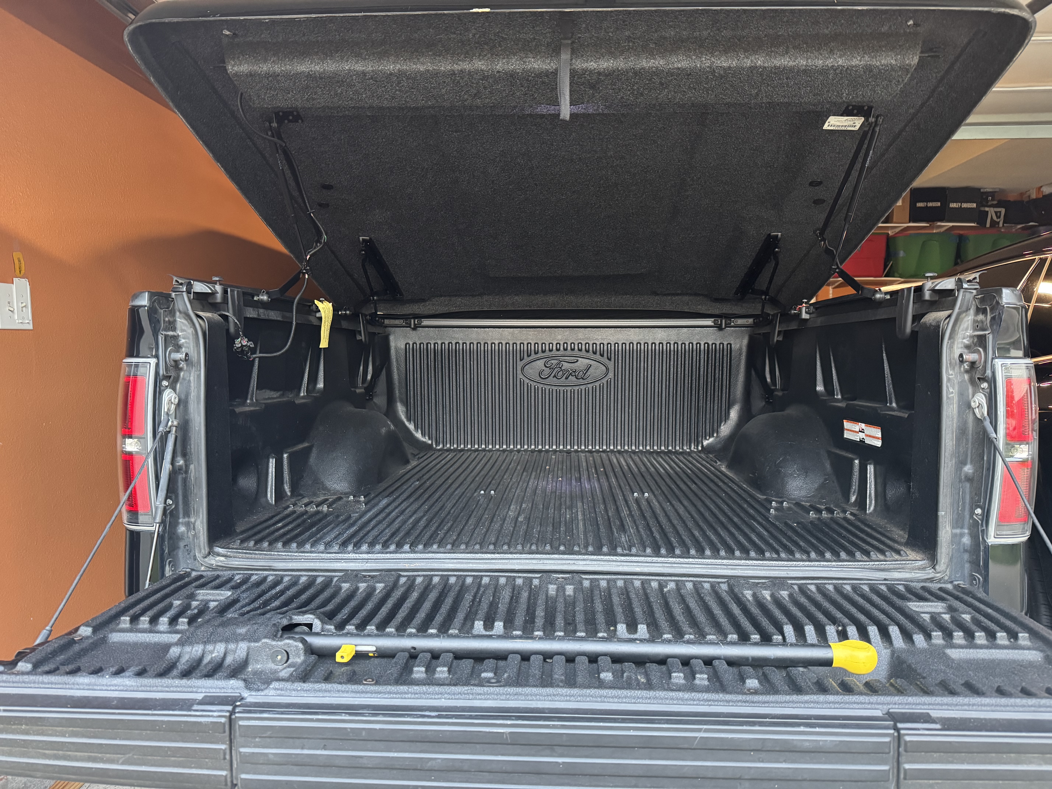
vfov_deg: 56.8
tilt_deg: -4.8
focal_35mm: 24
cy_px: 394
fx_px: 729
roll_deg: -1.3
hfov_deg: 71.6
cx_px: 526
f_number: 1.78
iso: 640
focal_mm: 6.76
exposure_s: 1/40
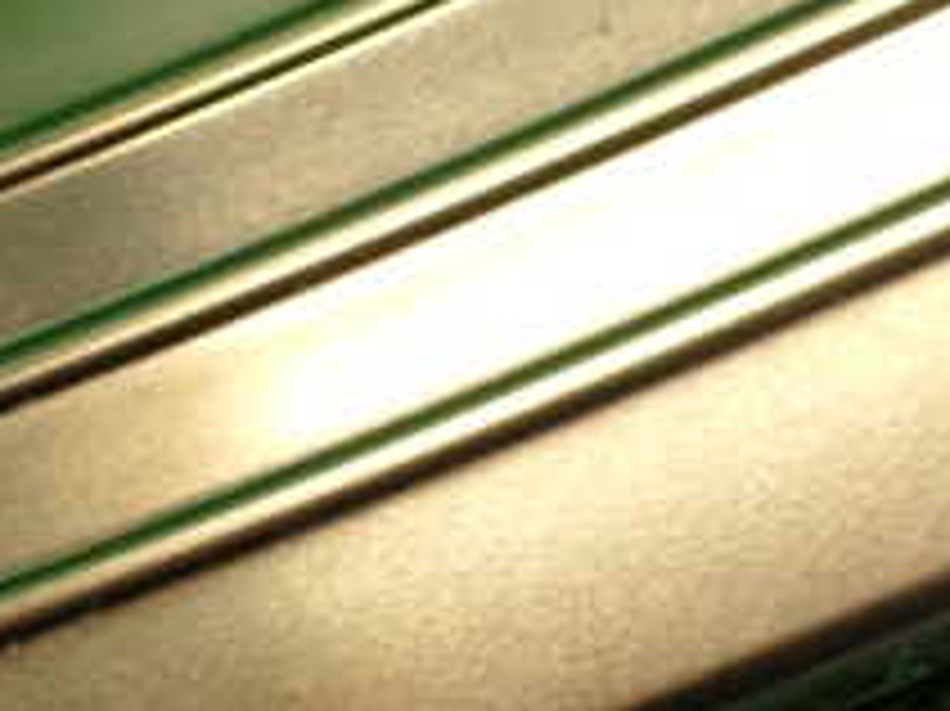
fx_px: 2496
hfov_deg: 20.2
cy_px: 684
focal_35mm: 91
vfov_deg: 16.0
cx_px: -180
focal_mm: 5.79
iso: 100
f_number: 2.4
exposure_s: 1/60
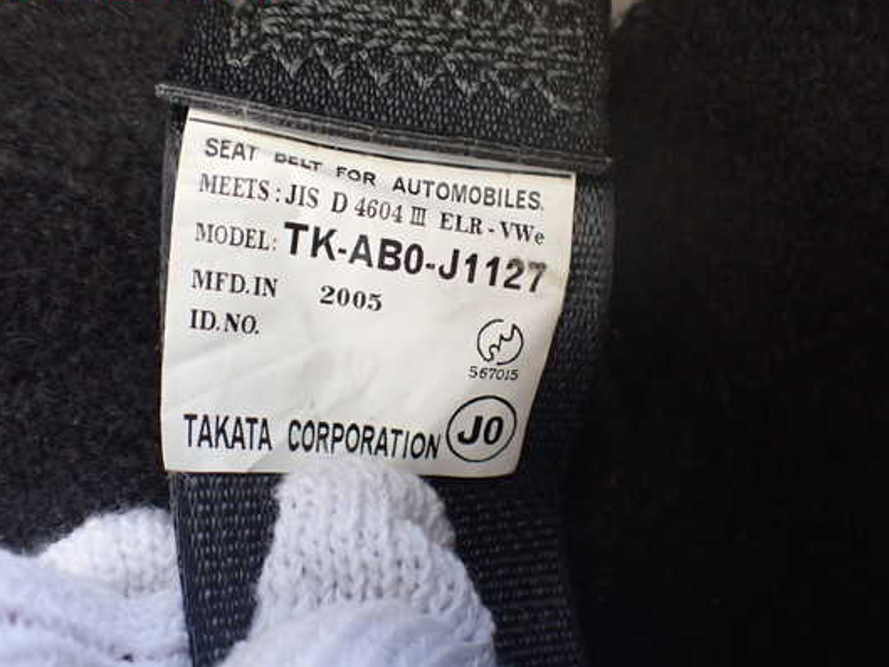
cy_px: 341
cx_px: 457
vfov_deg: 41.8
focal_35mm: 34
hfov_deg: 53.9
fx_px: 873
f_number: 2.3
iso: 500
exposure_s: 1/125
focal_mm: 5.4
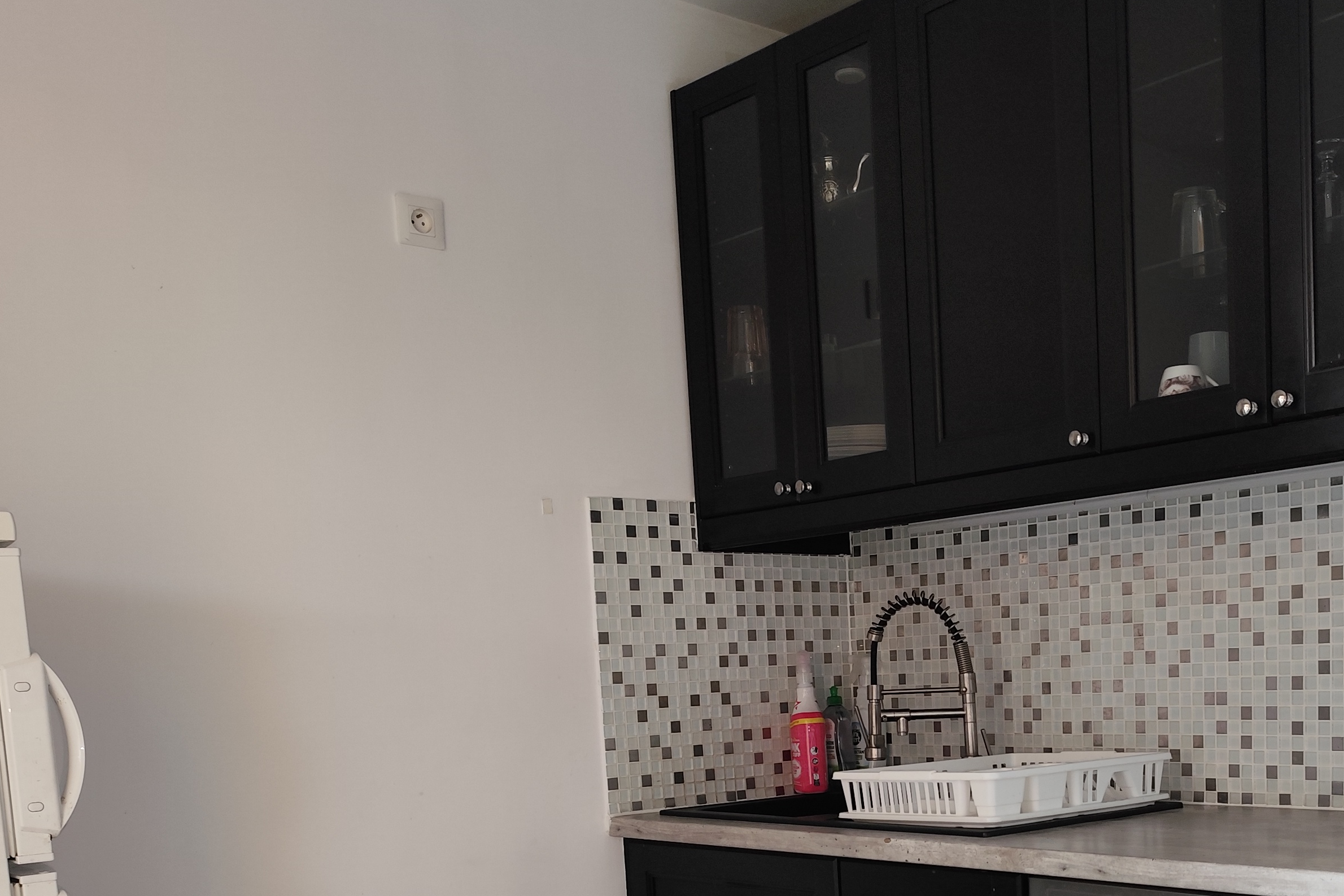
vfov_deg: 31.1
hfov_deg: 46.4
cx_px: 939
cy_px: 813
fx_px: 1531
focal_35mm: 41
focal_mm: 6.14
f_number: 1.65
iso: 200
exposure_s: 1/50
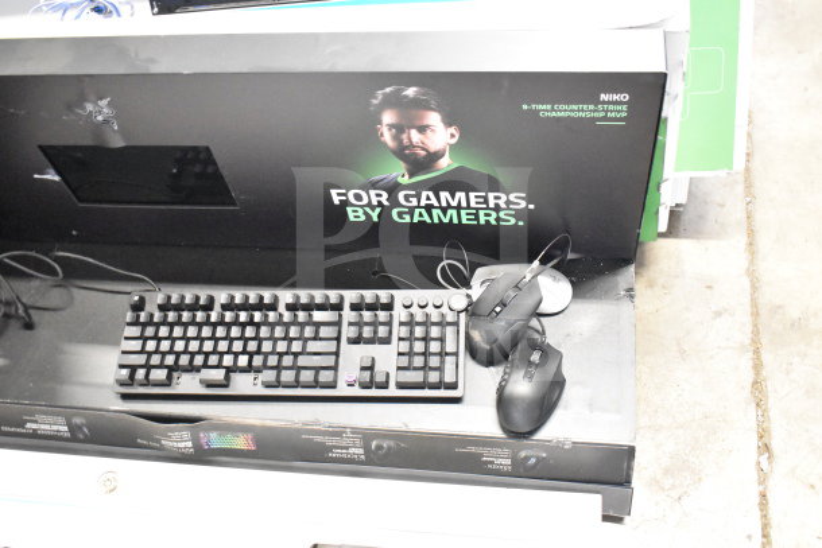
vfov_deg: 35.5
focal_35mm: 38
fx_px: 856
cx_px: 411
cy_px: 274
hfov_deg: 51.3
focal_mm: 25
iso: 12800
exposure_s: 1/40
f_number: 4
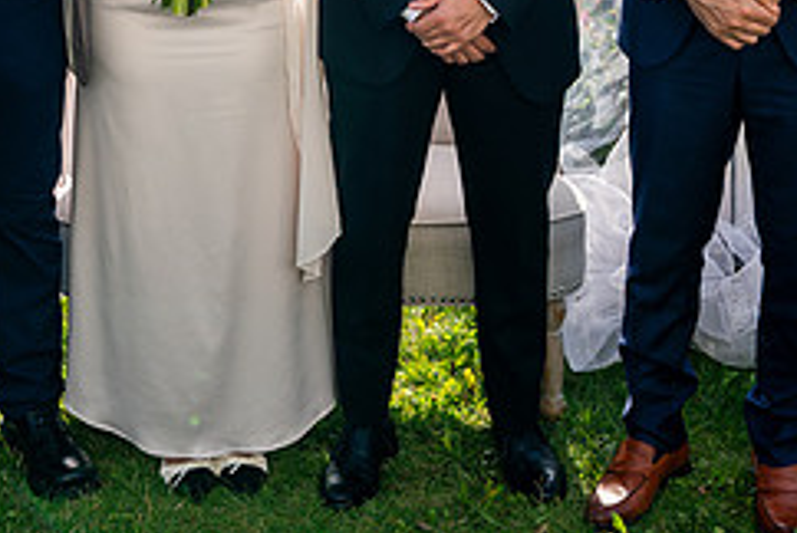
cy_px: -97
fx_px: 1485
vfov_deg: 19.3
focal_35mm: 67
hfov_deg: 29.9
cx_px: 306
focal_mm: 28
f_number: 3.5
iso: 200
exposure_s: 1/640
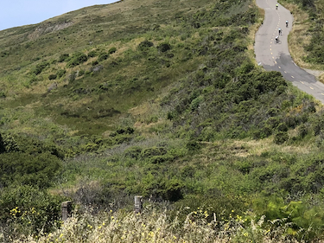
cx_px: 284
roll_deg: +0.8
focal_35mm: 142
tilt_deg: +4.0
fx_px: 1329
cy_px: 48
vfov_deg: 10.4
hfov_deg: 13.8
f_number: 2.4
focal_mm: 6
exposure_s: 1/1021
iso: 16
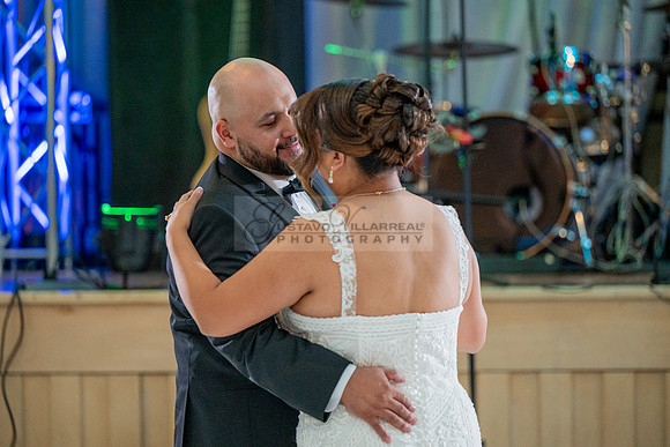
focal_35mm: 167
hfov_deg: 12.3
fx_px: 3106
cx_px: 335
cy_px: 224
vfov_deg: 8.2
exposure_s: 1/200
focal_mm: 160
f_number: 3.2
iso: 1600
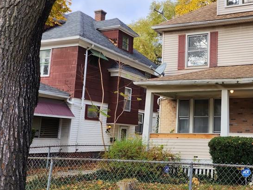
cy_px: 89
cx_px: 215
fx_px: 314
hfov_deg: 41.3
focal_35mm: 43
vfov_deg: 33.6
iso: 12
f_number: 1.8
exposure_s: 1/424
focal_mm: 6.4
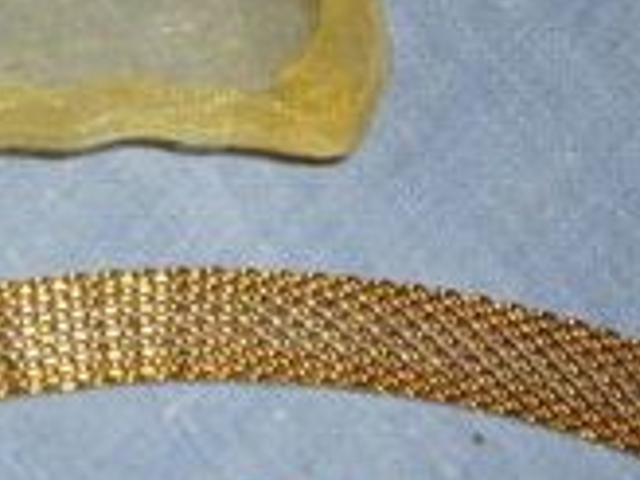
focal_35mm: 108
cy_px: 168
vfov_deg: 13.7
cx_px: 113
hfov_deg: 18.0
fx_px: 1997
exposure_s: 1/50
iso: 160
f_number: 2.8
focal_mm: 6.2
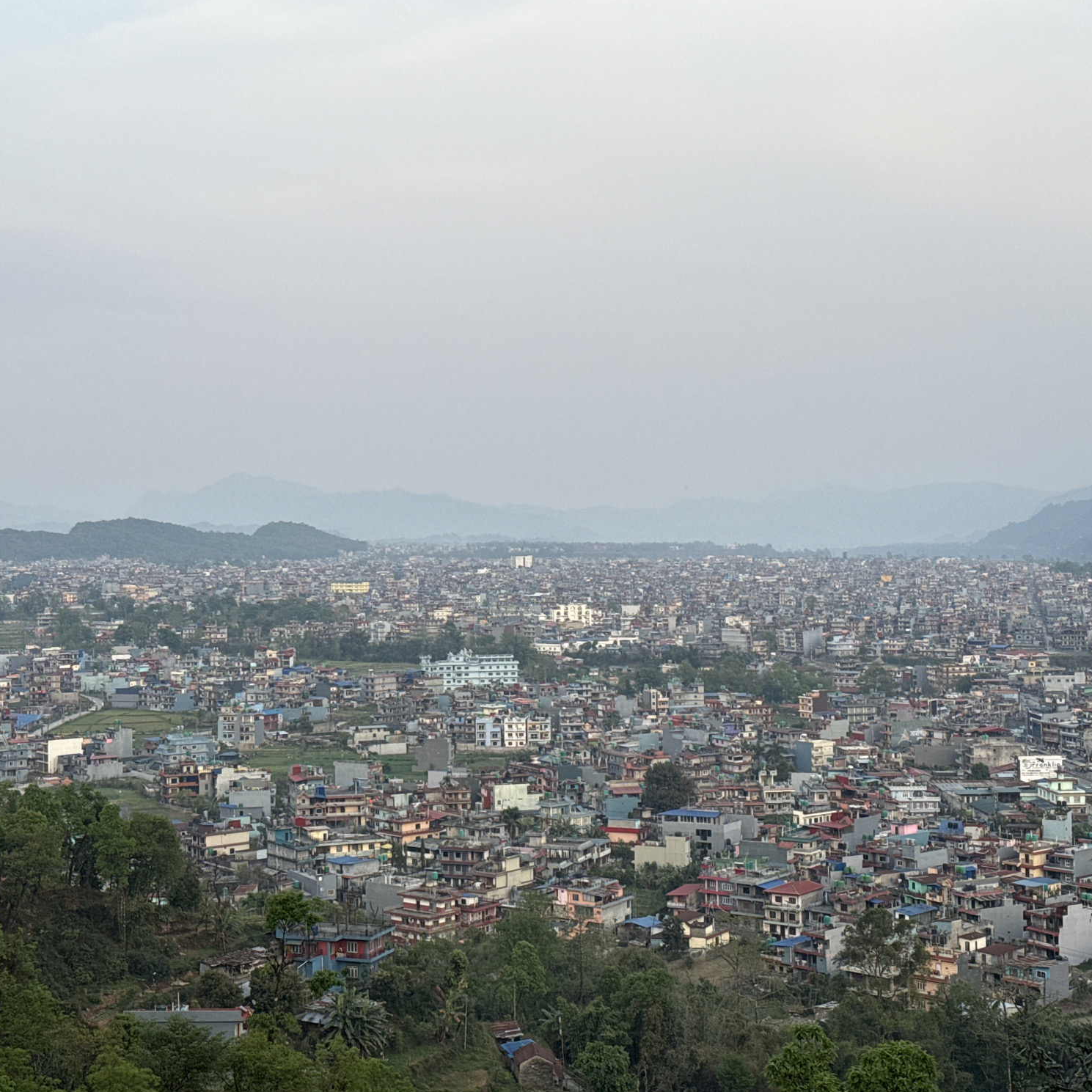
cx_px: 516
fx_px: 2034
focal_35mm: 57
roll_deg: +1.2
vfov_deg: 30.0
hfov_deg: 30.0
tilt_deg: -0.5
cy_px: 548
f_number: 1.78
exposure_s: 1/778
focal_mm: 6.76
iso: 64
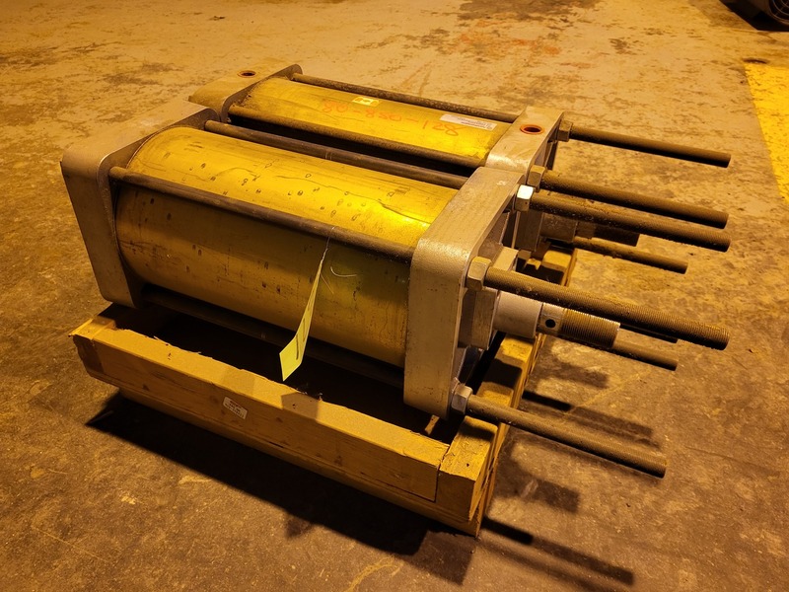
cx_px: 394
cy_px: 296
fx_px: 593
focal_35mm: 26
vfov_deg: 53.1
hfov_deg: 67.3
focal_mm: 5.4
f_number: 1.8
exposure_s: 1/40
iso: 320
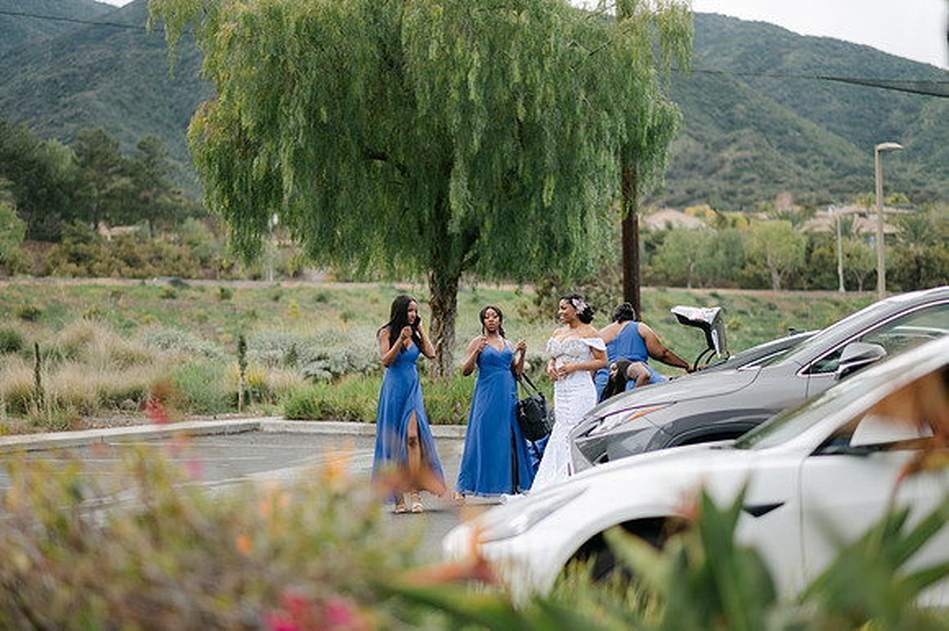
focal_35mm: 85
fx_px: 2239
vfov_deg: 16.1
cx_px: 474
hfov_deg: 23.9
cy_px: 316
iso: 100
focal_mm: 85
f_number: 2
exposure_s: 1/1600
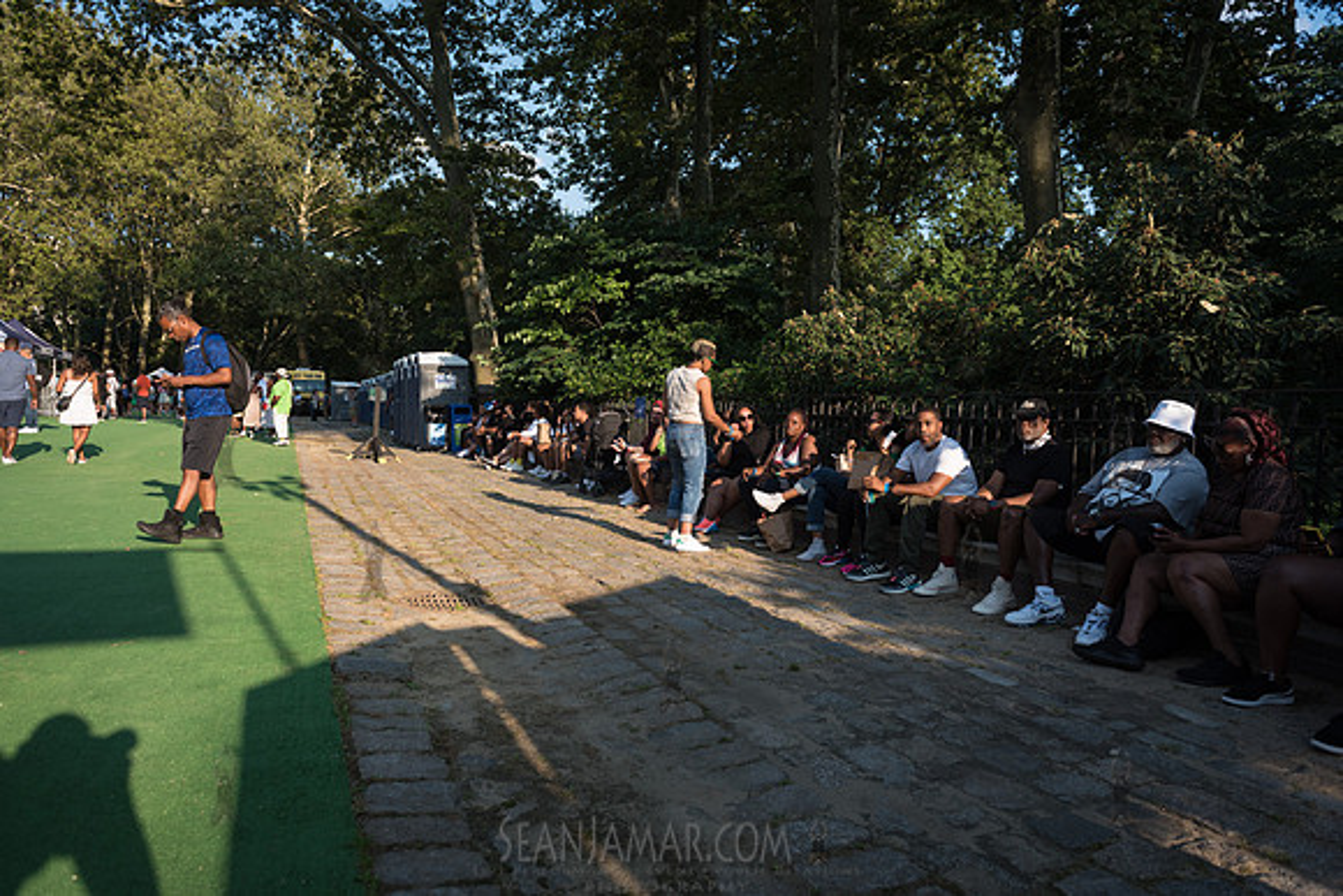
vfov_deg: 53.2
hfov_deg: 73.7
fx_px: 896
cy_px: 448
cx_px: 672
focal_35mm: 24
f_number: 4
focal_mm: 24
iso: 200
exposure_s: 1/1000
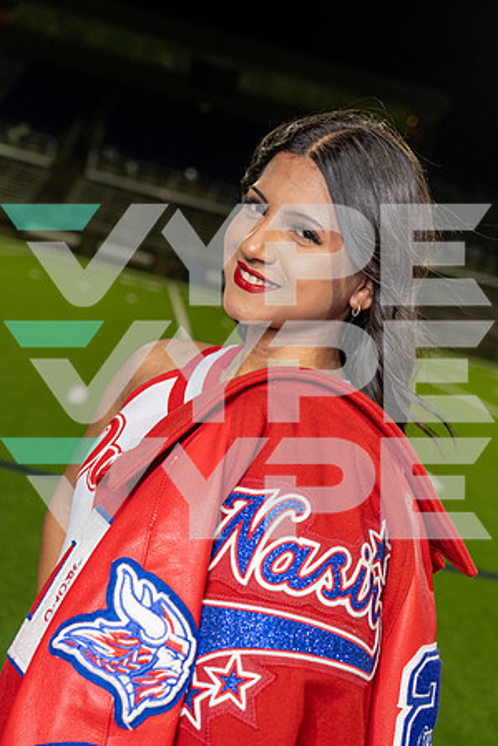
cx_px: 249
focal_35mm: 52
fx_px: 1079
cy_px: 373
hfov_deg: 26.0
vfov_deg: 38.2
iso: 640
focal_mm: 52
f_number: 4.5
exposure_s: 1/250
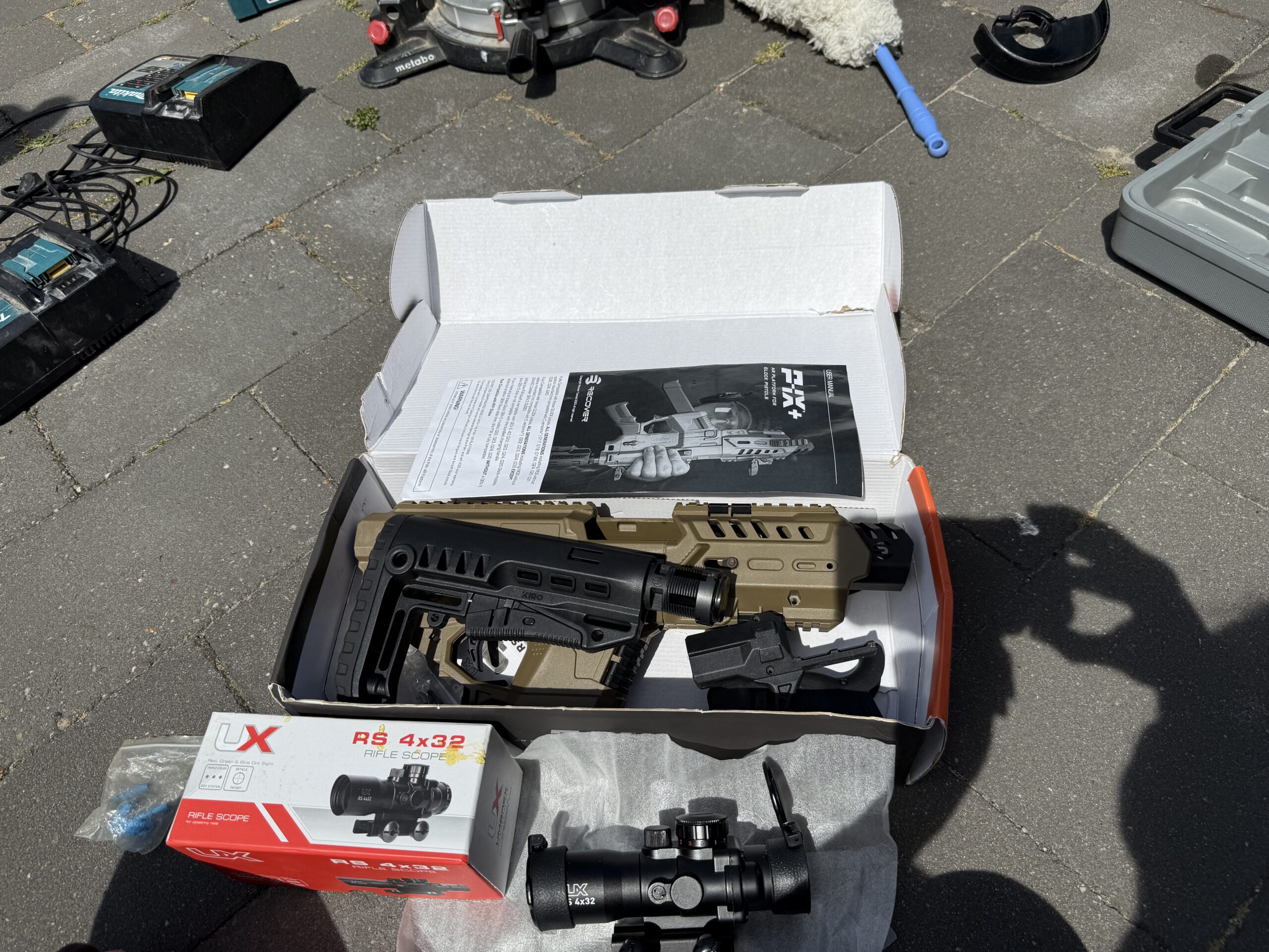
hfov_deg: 71.6
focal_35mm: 24
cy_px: 476
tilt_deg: -54.8
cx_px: 634
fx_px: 880
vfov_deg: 56.8
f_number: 1.78
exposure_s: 1/9091
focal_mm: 6.76
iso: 80
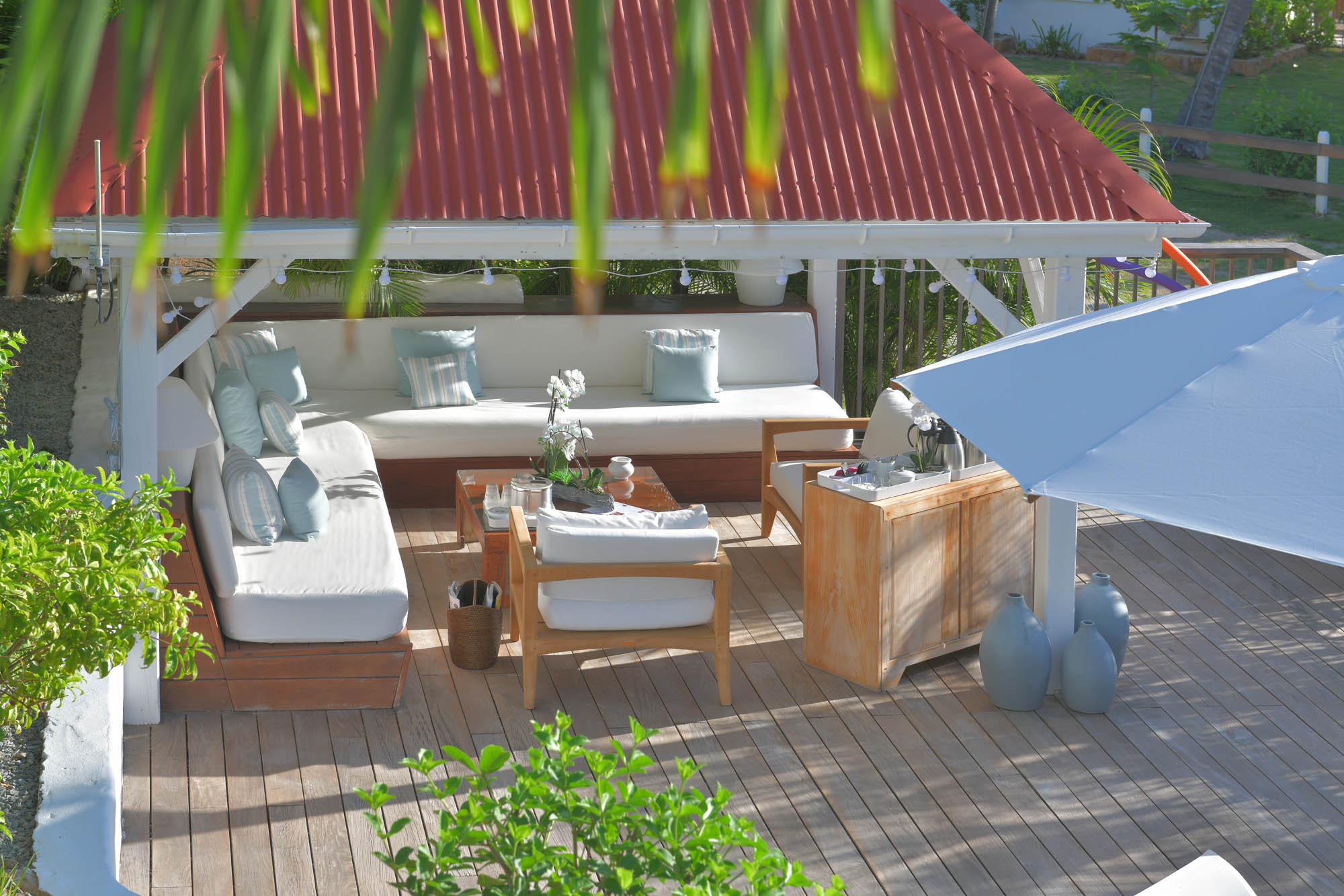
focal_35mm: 70
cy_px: 448
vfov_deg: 19.5
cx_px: 672
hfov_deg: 28.8
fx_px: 2613
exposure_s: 1/400
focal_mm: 70
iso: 200
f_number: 10
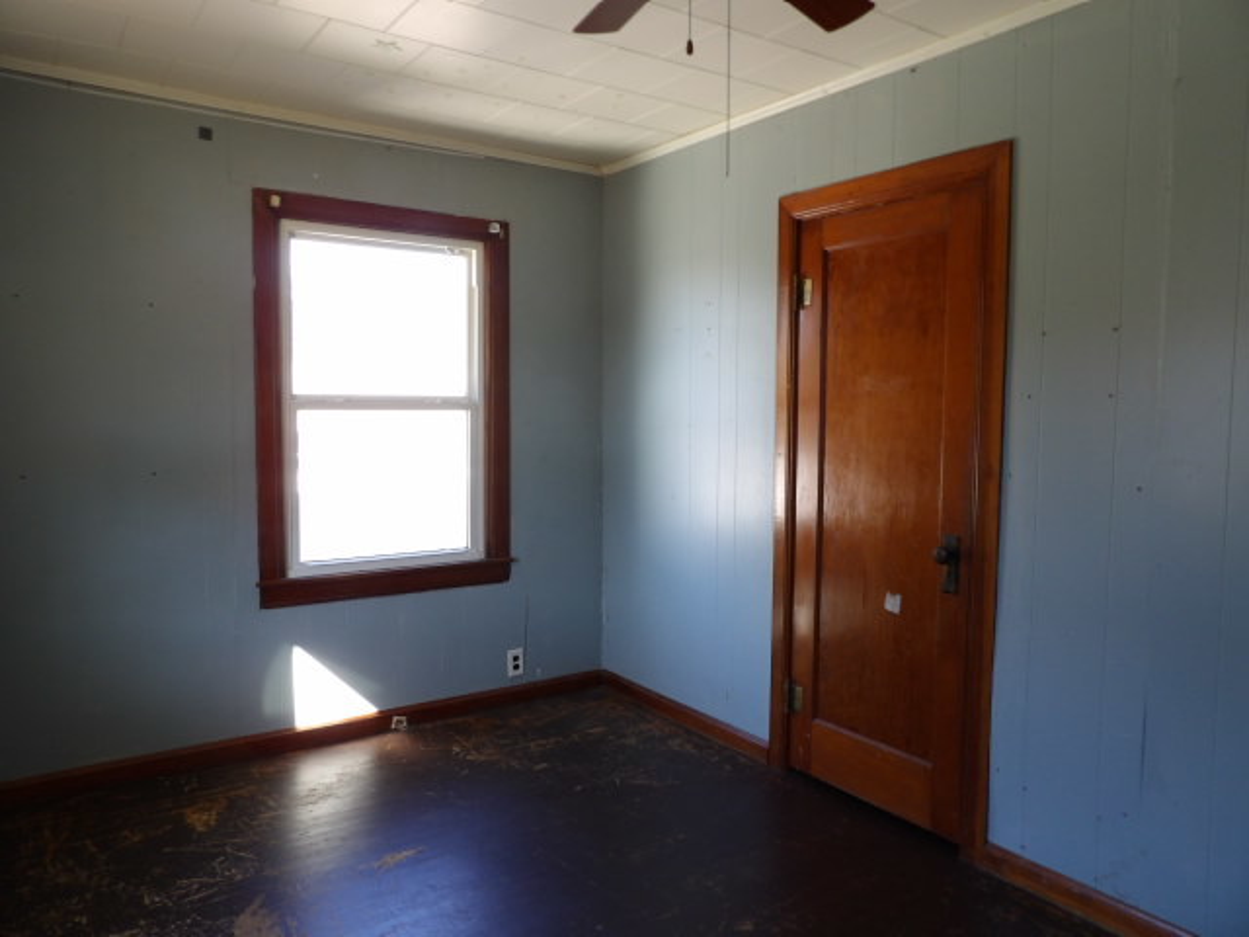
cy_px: 468
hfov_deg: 71.6
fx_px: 866
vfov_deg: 56.8
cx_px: 624
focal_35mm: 24
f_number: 3.2
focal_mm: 4.3
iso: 109
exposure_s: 1/33
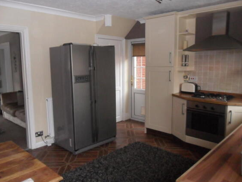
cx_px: 122
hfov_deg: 63.5
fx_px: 196
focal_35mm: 28
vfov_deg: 49.7
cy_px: 90
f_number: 3.5
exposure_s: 1/45
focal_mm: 4.9
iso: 400
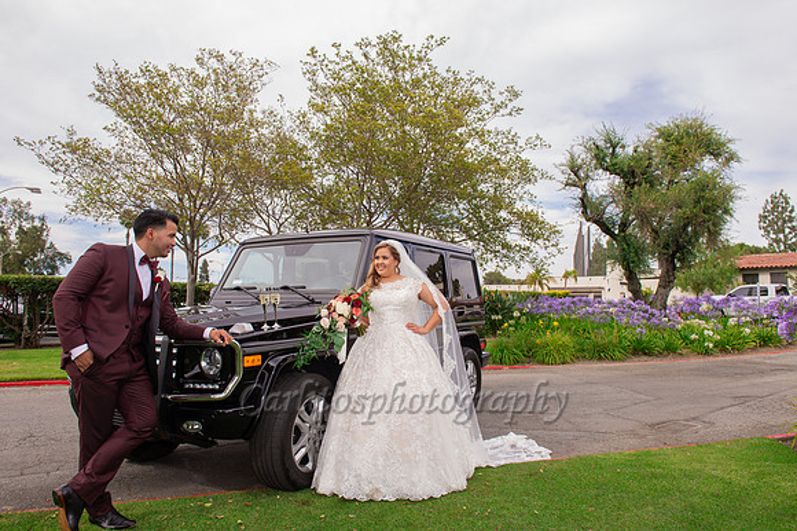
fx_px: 531
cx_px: 398
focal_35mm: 24
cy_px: 266
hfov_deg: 73.8
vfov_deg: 53.1
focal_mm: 24
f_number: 8
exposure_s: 1/250
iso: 400
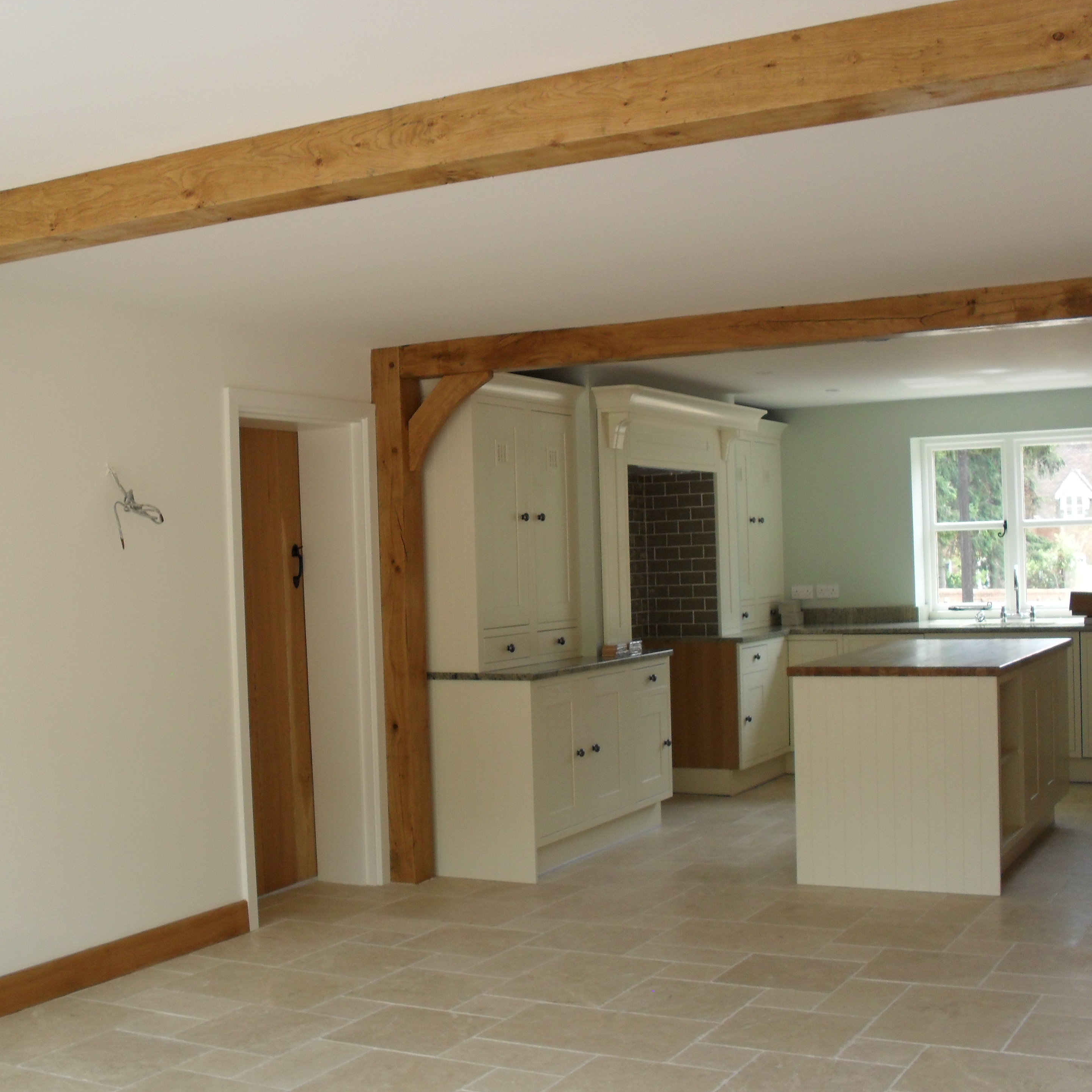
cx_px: 522
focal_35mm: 43
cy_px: 564
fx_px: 1535
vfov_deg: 39.2
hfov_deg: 39.2
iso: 100
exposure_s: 1/60
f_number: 3.2
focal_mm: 6.3
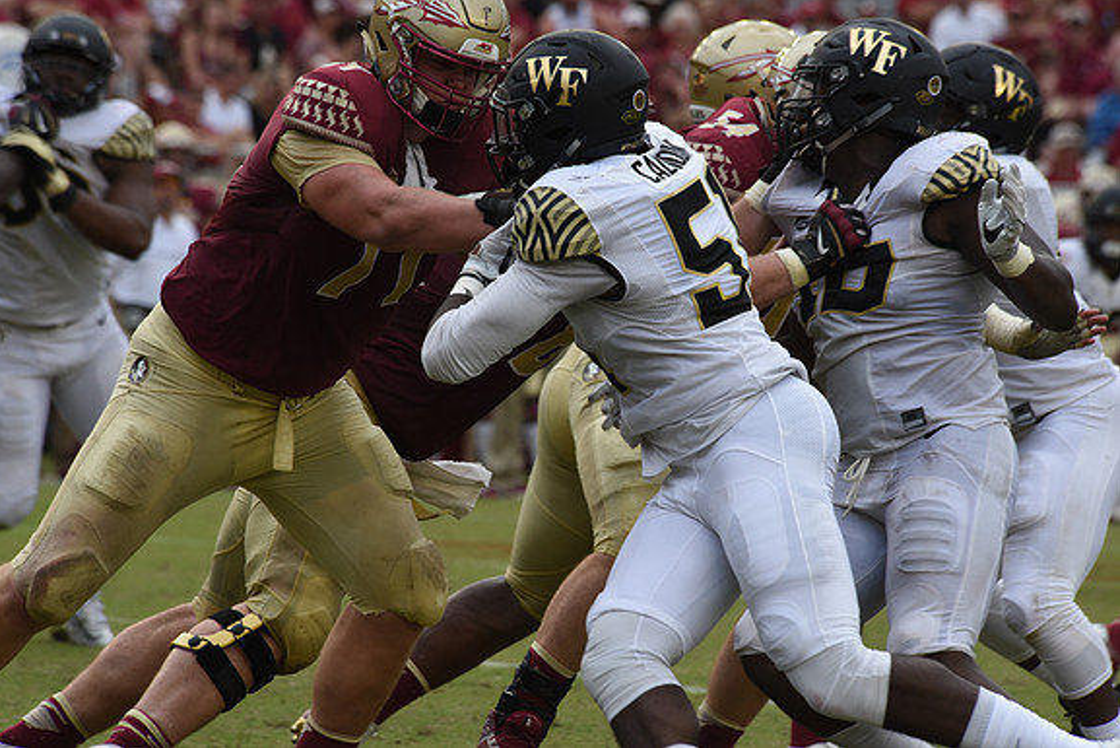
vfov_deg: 4.0
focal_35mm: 342
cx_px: 559
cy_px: 374
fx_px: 10642
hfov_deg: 6.0
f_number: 10
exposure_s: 1/500
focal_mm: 340
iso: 1250
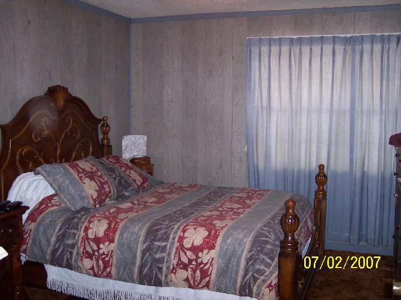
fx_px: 440
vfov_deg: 37.7
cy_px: 150
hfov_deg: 49.0
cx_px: 200
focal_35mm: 38
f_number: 2.8
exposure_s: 1/30
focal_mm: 8
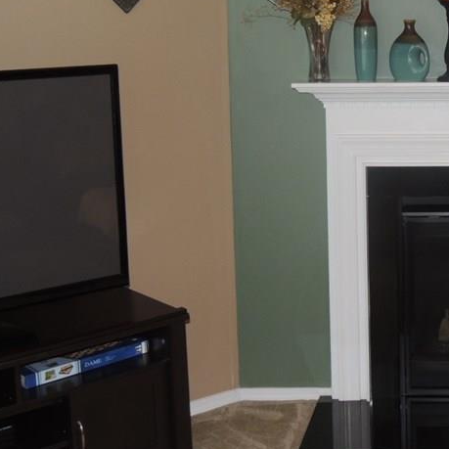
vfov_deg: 24.7
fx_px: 1013
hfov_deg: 23.8
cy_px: 117
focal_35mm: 69
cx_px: 464
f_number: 3.3
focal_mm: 6.2
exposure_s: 1/30
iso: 200
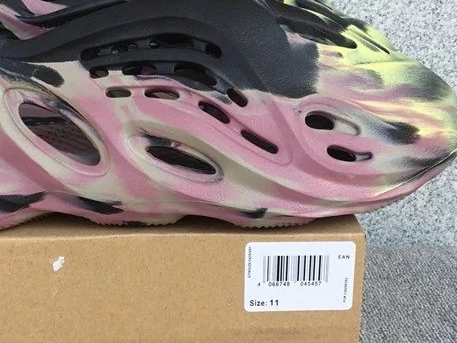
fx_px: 806
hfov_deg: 31.4
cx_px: 154
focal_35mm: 61
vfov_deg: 24.0
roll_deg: -0.1
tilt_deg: -18.9
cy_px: 190
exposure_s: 1/184
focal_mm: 3.3
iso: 25
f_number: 2.4
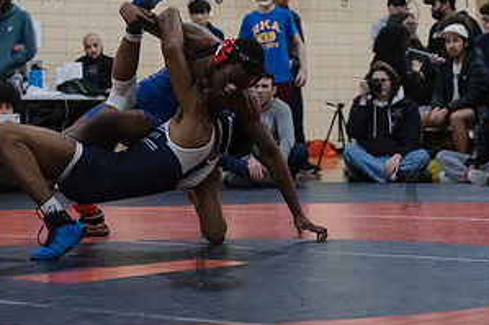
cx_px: 200
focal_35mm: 136
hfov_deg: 15.1
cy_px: 102
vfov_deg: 10.1
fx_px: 1846
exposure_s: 1/400
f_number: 3.2
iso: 8000
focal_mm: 70
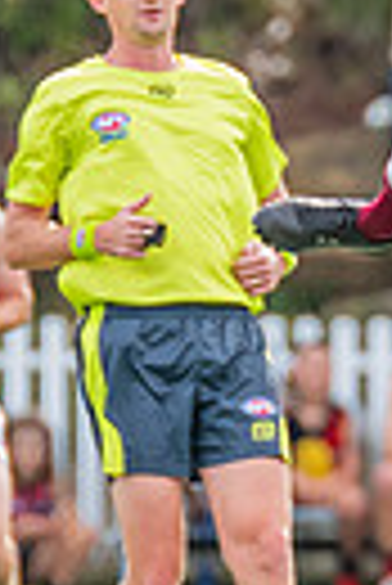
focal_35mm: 2014
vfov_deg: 1.0
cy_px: -41
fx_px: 32806
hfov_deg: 0.7
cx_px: 601
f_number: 5
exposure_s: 1/1250
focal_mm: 360
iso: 800
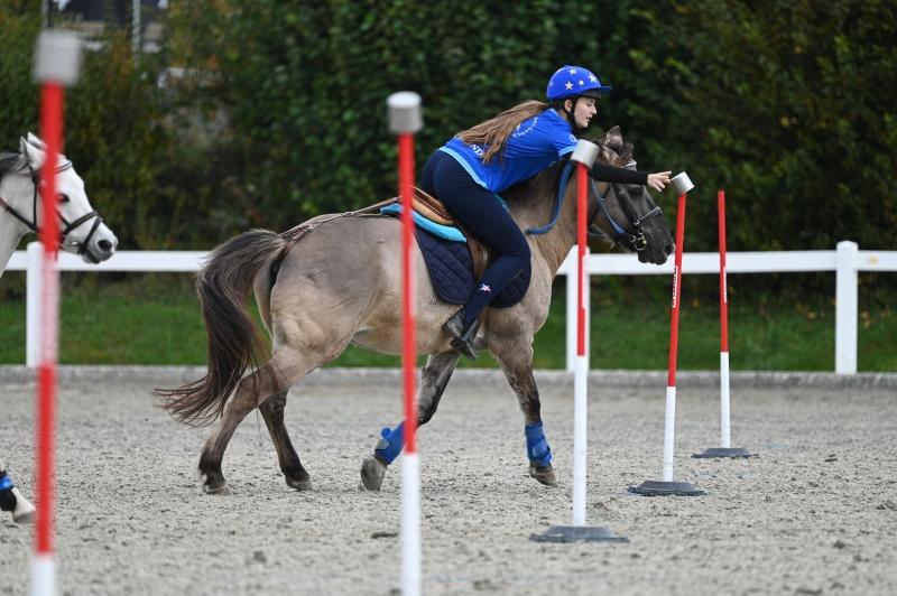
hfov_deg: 5.7
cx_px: 448
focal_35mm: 360
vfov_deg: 3.8
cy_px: 298
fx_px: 8962
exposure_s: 1/800
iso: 500
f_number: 5.6
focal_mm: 360
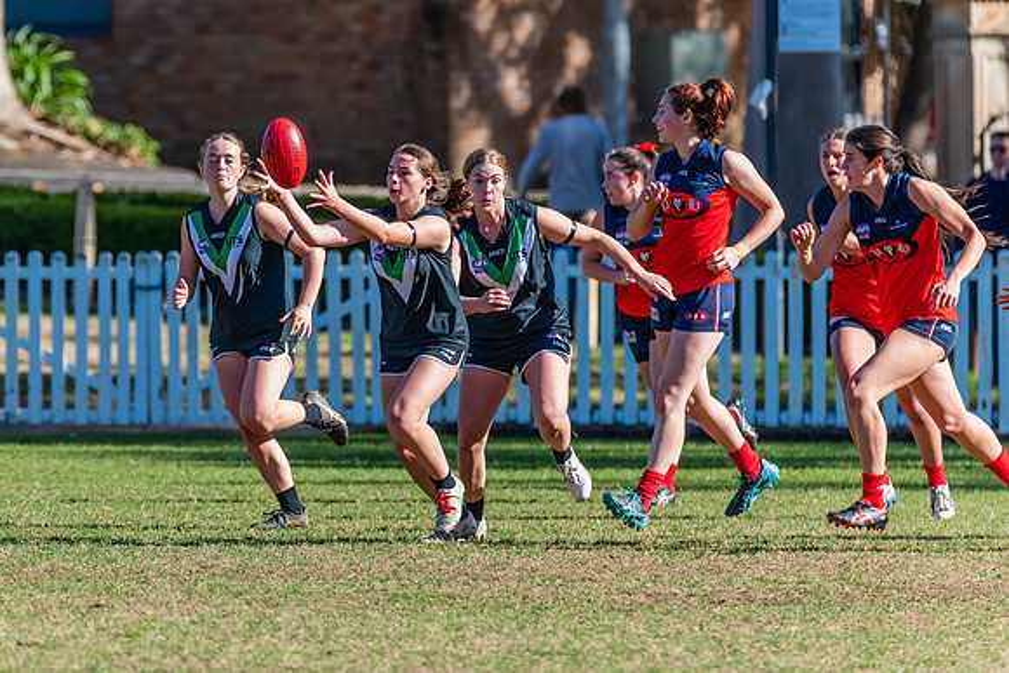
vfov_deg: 2.2
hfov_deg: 3.2
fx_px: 17918
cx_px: 328
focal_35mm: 639
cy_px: 245
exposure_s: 1/1600
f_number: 6
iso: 900
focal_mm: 420
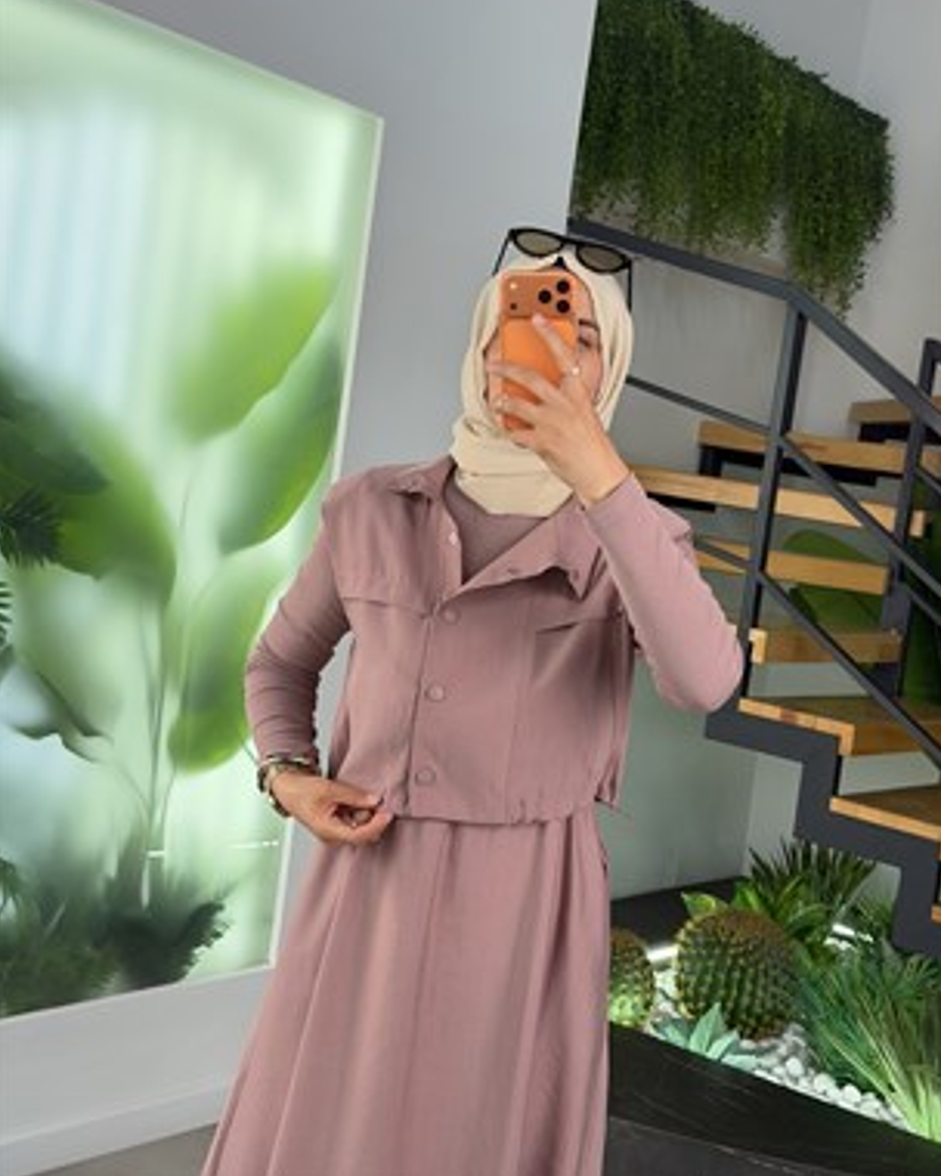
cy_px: 546
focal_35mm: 51
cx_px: 470
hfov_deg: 29.7
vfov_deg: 36.6
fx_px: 1775
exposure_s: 1/121
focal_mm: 6.76
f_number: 1.78
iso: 50
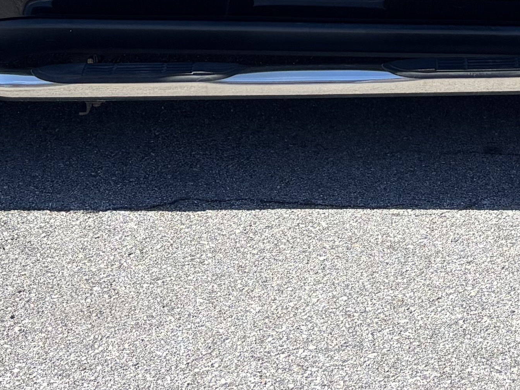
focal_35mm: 111
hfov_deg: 17.7
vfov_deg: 12.0
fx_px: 1667
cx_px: 344
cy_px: -375
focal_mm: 5.96
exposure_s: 1/1984
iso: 50
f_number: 1.6
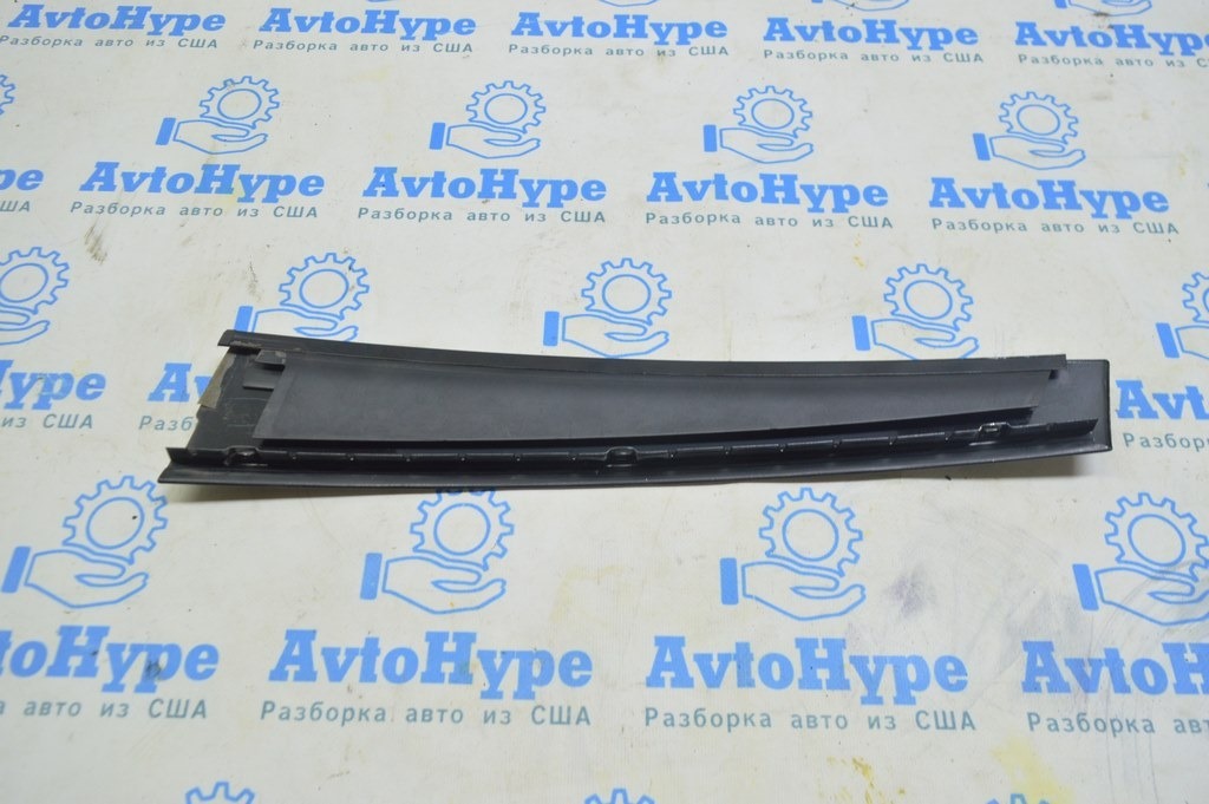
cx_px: 604
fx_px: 906
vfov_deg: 47.9
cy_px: 402
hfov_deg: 67.4
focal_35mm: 27
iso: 400
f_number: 5.6
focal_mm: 18
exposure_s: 1/20
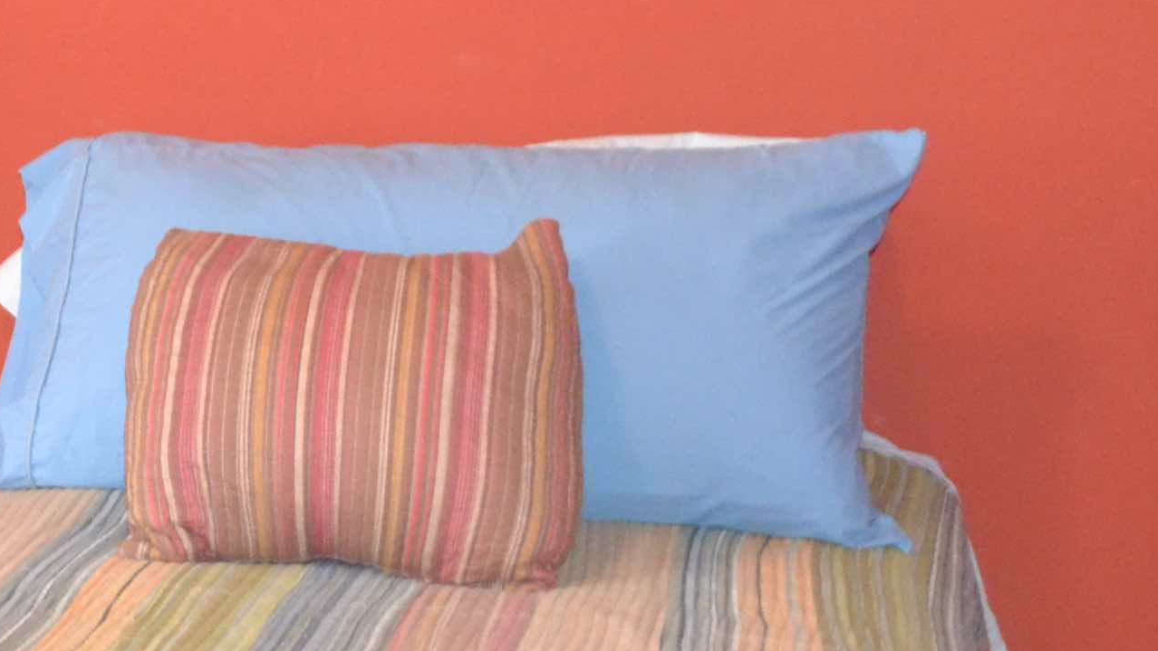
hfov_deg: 19.4
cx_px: -317
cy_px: -43
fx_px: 3132
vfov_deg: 11.7
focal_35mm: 102
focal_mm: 18
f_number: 3.5
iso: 2000
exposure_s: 1/60
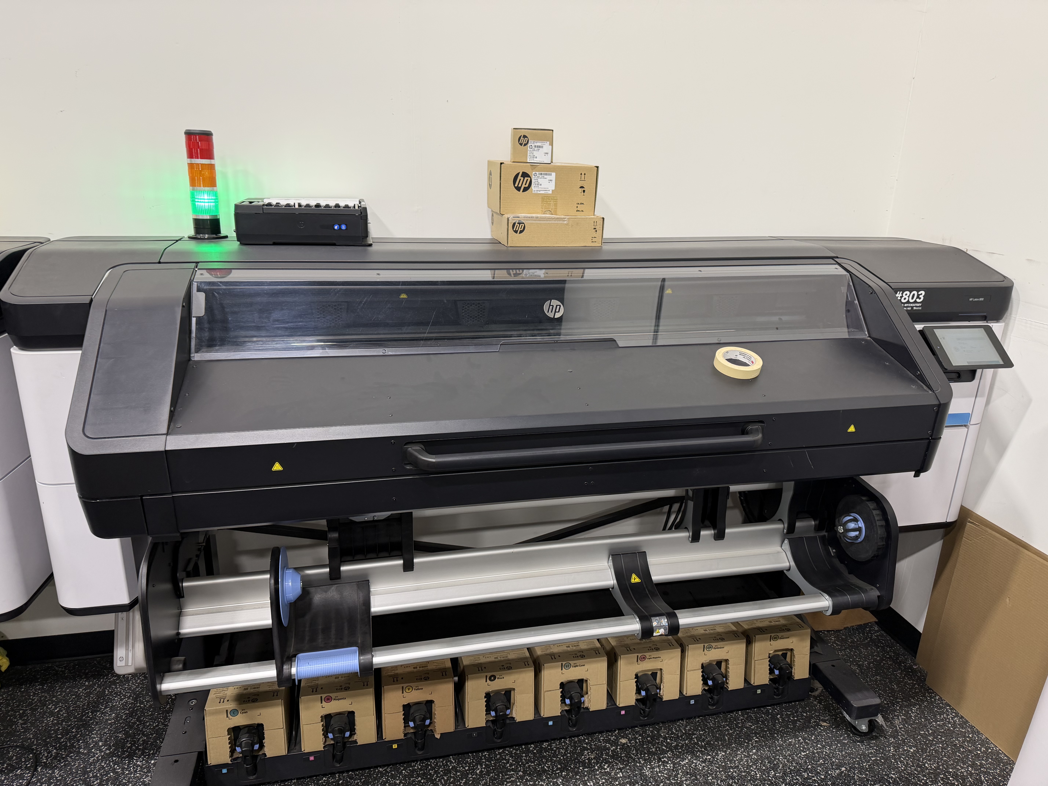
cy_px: 393
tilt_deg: -16.2
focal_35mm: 24
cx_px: 524
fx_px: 727
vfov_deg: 56.8
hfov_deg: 71.6
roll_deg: -1.9
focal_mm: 6.76
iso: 125
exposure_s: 1/60
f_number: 1.78
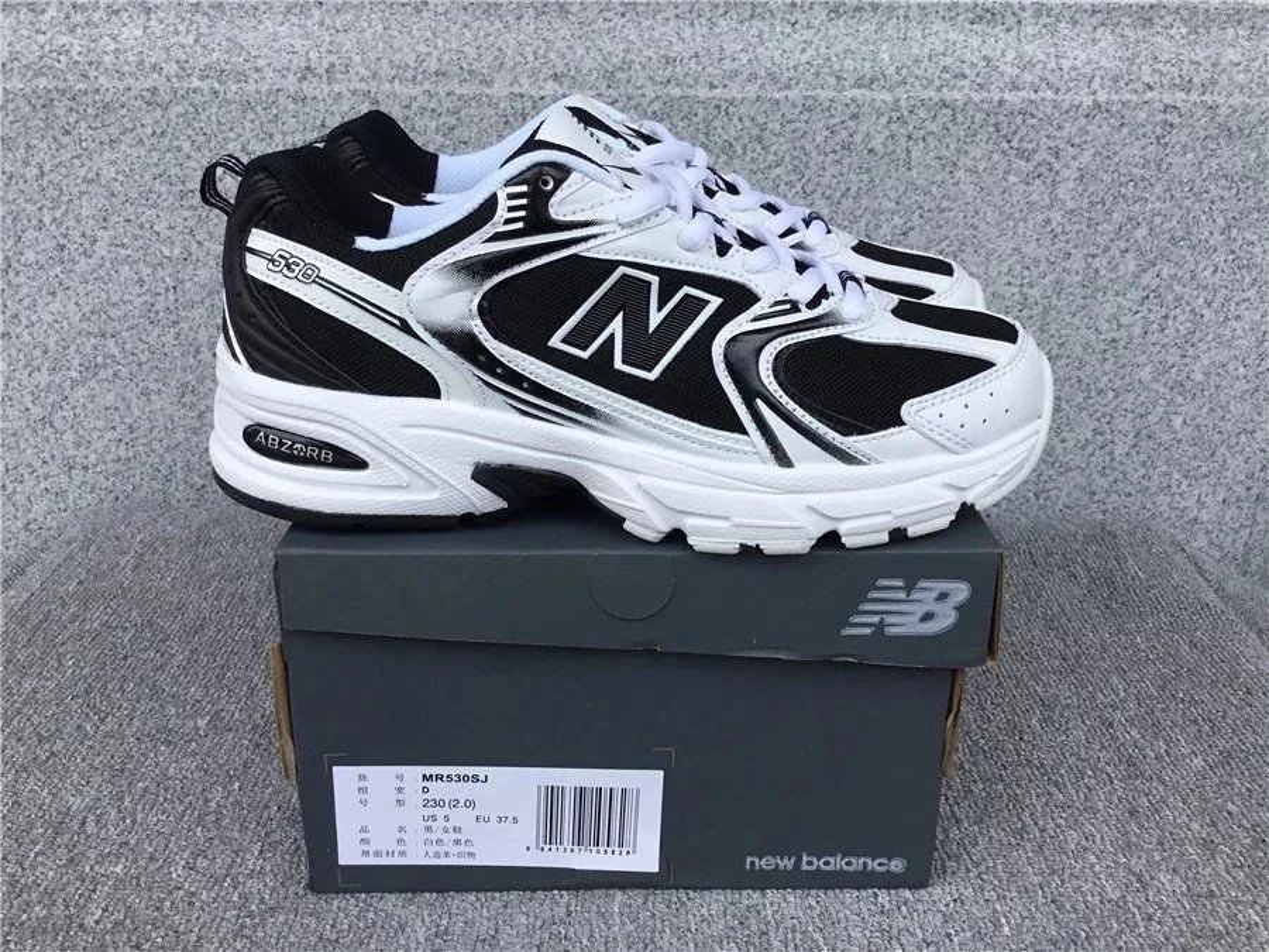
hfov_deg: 58.4
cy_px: 476
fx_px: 1136
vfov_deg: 45.4
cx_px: 634
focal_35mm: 31
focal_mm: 3.3
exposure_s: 1/570
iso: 25
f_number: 2.4
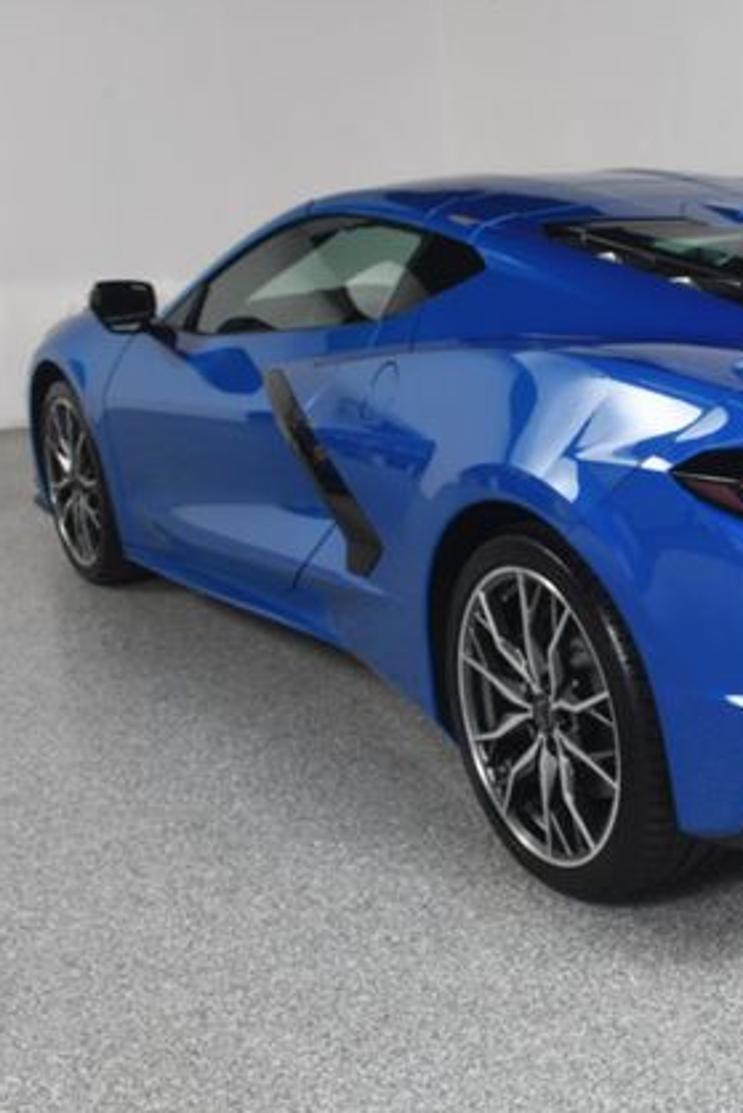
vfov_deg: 38.2
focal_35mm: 52
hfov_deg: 24.8
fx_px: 1608
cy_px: 559
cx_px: 740
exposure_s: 1/160
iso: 100
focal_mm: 23
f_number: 9
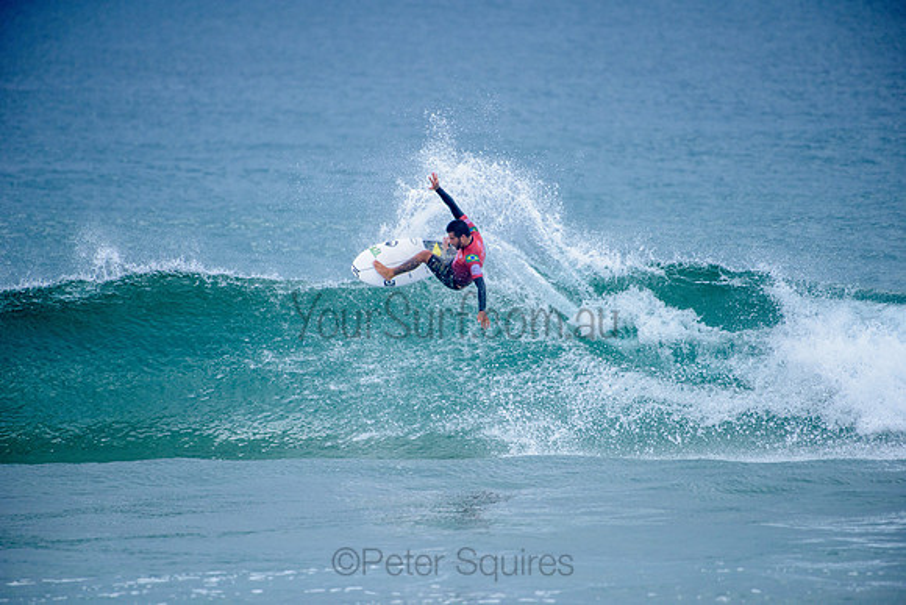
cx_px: 453
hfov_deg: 4.1
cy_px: 302
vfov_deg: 2.8
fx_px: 12586
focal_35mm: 500
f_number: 5.6
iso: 450
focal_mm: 500
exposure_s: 1/2000
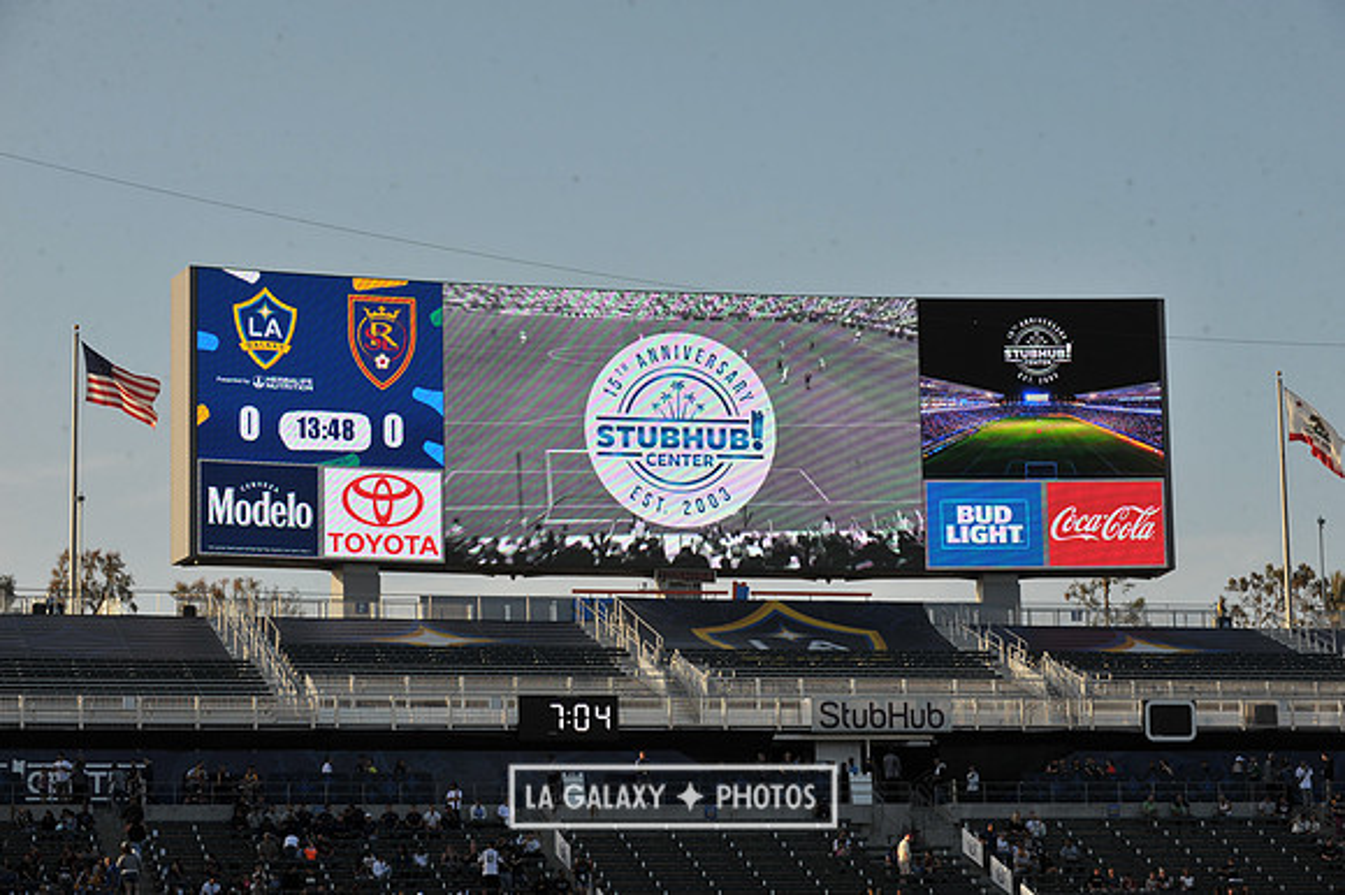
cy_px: 448
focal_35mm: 102
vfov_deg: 13.4
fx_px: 3809
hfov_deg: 20.0
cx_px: 672
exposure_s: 1/500
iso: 400
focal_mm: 102
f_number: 11
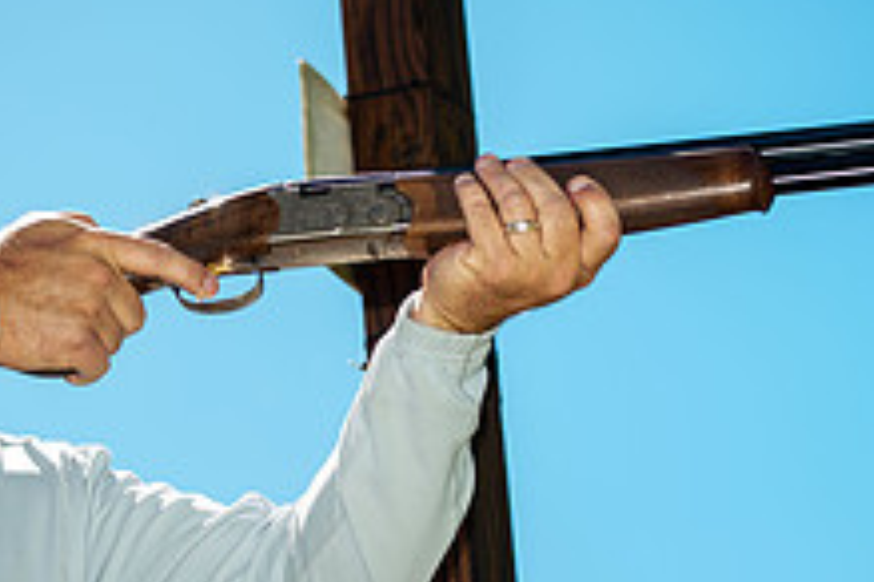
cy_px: 427
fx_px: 4491
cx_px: 355
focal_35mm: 185
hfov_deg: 11.1
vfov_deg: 7.4
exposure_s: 1/250
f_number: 4
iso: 50
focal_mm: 70
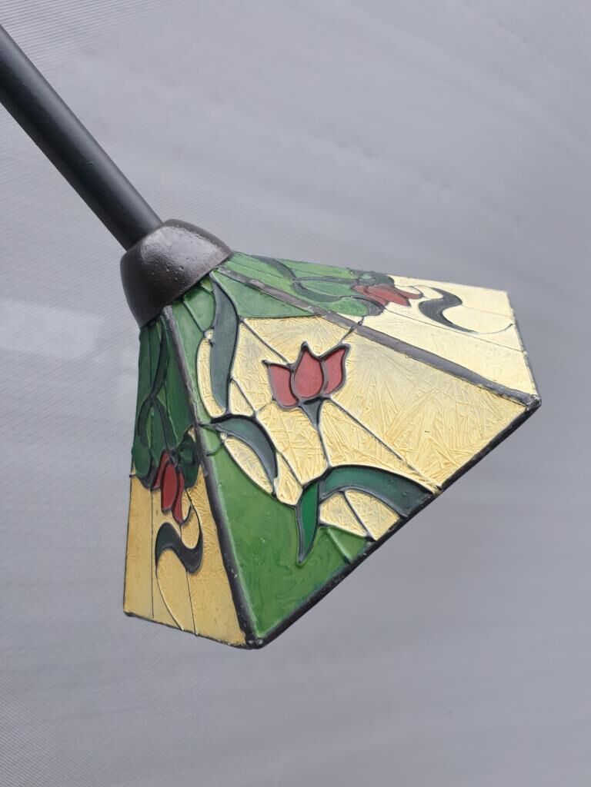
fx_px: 592
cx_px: 296
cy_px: 394
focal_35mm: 26
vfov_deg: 67.3
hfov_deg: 53.1
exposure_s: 1/50
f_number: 2.4
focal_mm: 4.3
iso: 125
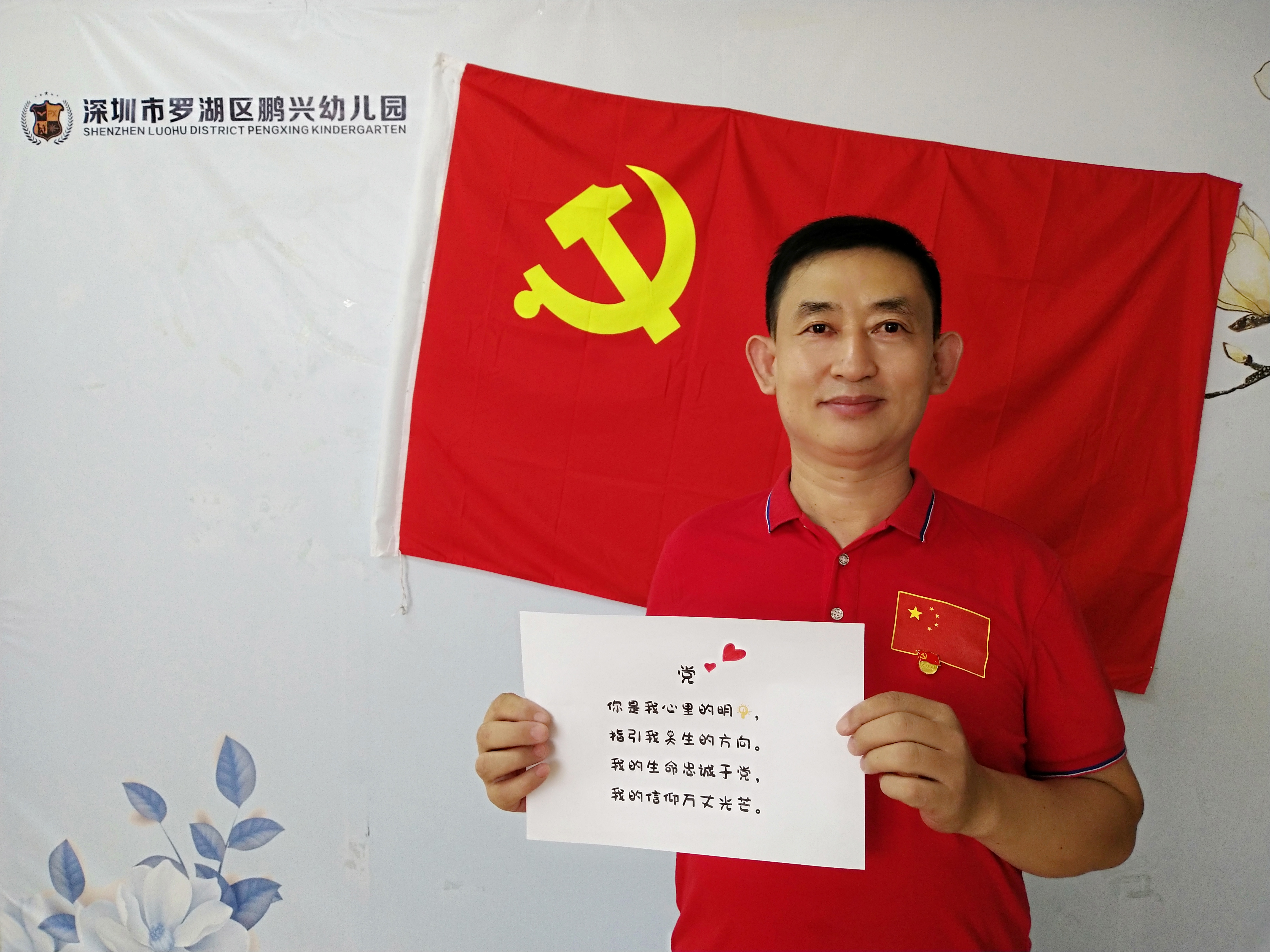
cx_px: 635
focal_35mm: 26
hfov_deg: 67.3
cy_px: 476
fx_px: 954
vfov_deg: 53.1
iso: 290
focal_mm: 3.44
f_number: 2
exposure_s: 1/30
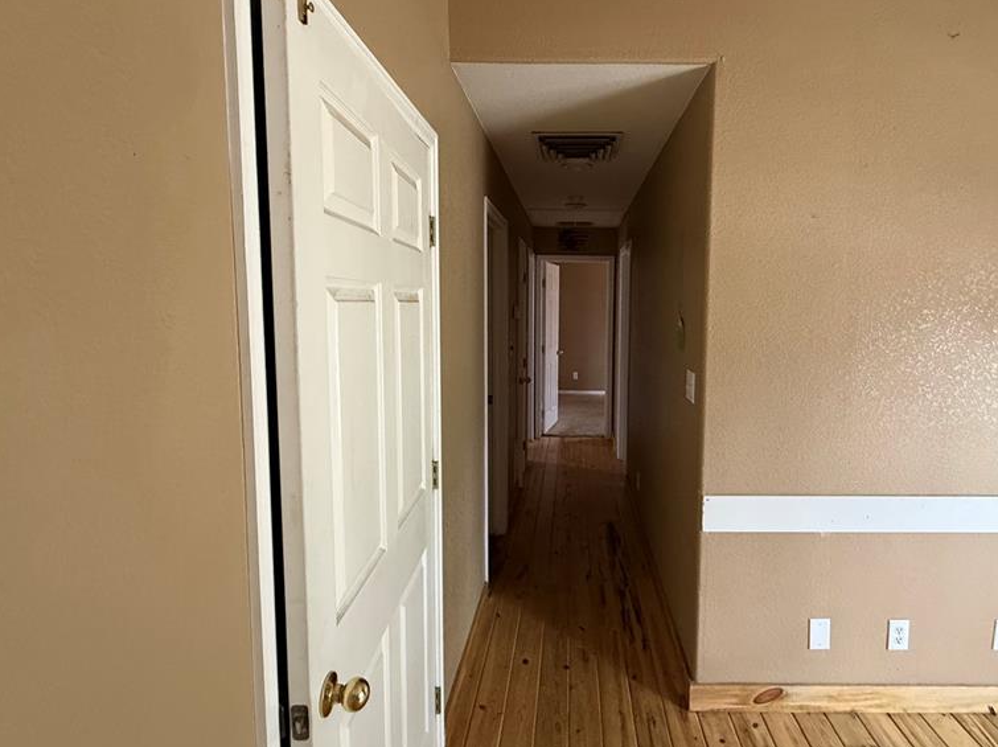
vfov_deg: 68.6
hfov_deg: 84.1
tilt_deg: -4.9
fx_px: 547
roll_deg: -0.5
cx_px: 578
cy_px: 352
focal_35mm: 19
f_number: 2.2
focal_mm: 2.22
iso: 640
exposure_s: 1/60
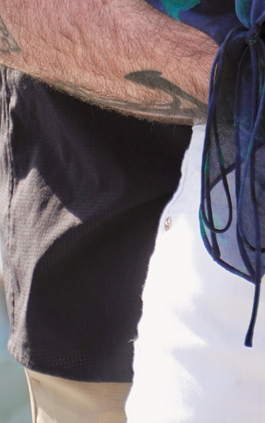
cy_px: -343
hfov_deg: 4.7
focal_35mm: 280
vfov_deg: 7.3
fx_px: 3234
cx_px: 326
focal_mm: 60
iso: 100
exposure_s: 1/640
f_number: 2.8
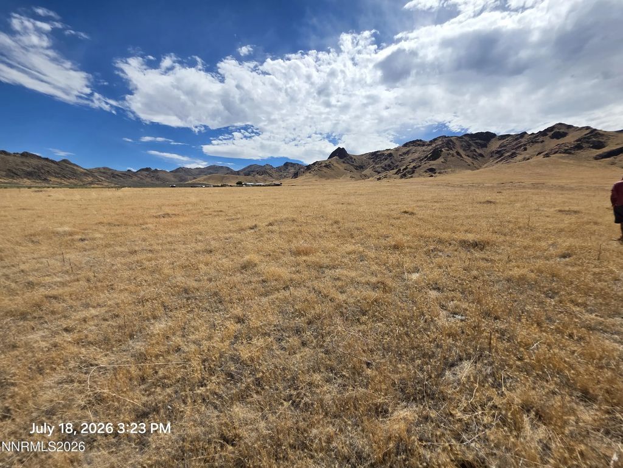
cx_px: 312
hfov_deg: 106.2
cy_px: 234
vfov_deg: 89.9
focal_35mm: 13
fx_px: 234
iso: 40
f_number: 1.9
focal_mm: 2.2
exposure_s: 1/3873
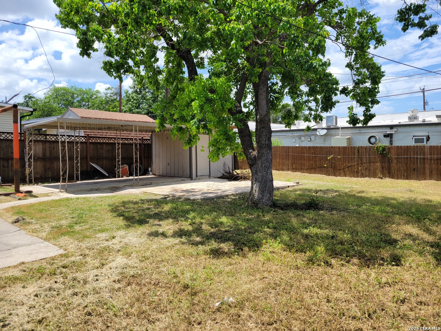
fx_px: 331
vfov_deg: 53.1
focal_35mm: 26
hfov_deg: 67.3
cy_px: 166
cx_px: 220
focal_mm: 5.4
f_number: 1.8
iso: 40
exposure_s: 1/1978
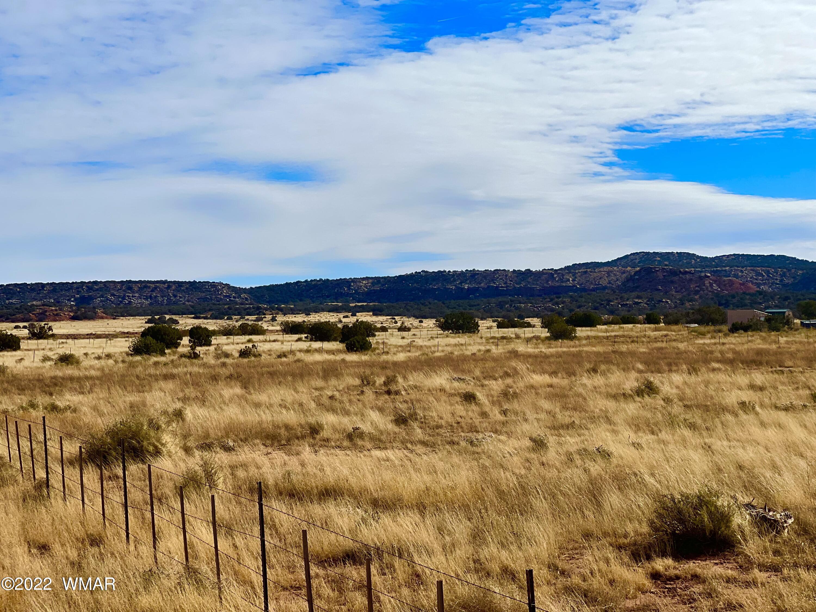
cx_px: 408
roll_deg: +1.1
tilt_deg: +0.5
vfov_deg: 19.1
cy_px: 306
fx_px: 1815
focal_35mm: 77
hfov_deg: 25.3
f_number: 2.8
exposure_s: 1/2096
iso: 32
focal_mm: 9
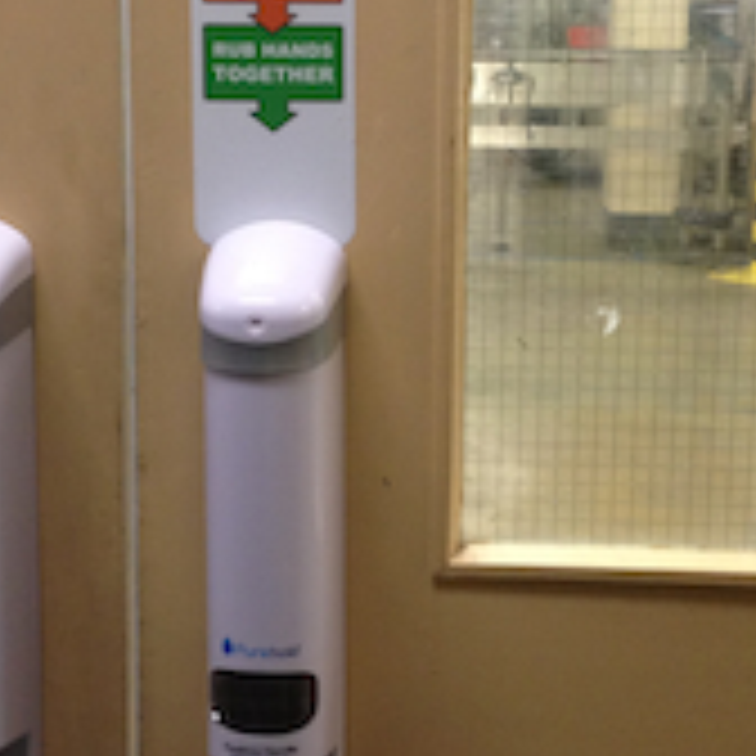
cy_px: 342
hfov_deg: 20.9
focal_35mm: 83
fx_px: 2051
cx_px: 387
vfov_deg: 20.9
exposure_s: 1/20
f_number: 2.4
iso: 125
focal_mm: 4.28
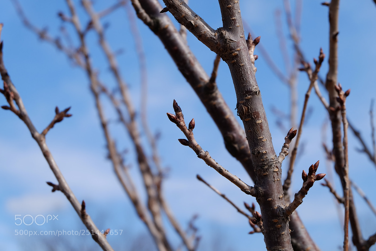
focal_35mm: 75
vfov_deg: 18.2
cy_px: 126
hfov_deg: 27.0
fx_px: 783
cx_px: 188
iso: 200
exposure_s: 1/750
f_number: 5.6
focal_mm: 50
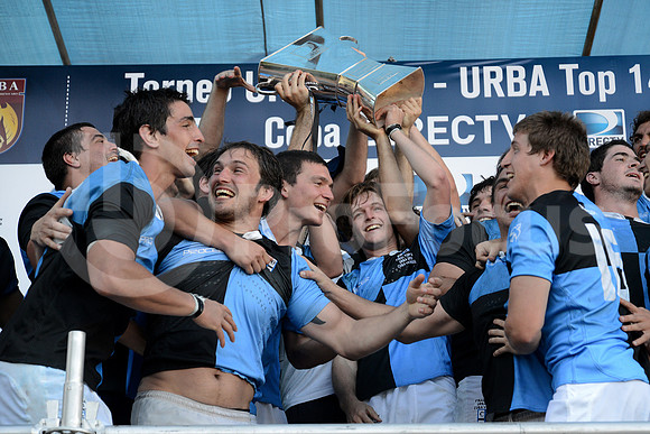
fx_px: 1535
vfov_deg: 16.1
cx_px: 325
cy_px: 217
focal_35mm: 85
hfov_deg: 23.9
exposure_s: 1/500
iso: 1600
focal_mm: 85
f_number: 4.5
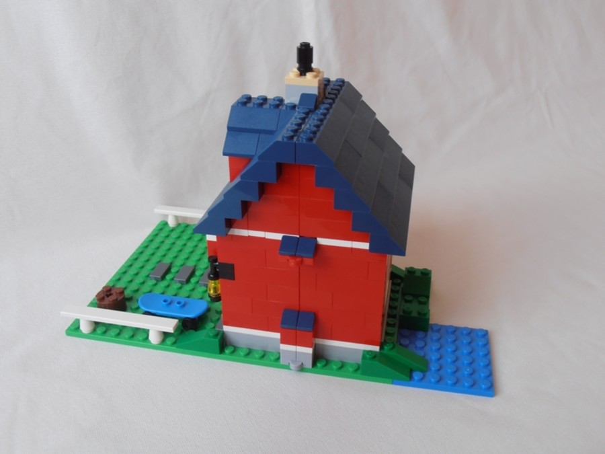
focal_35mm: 37
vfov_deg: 38.7
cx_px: 302
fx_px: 647
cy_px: 227
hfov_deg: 50.1
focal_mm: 6.61
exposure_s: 1/40
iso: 80
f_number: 3.9
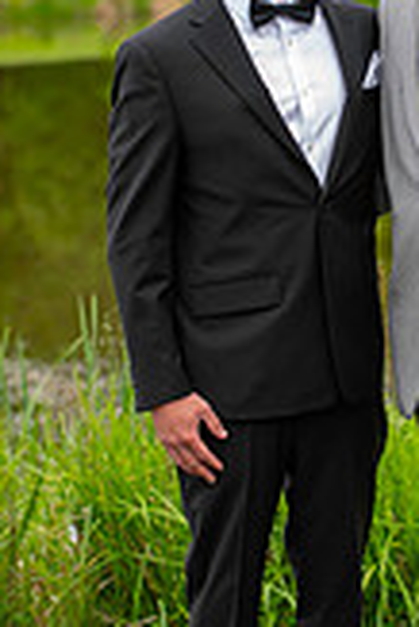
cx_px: 365
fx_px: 3606
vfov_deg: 9.9
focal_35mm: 207
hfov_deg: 6.6
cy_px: 146
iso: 64
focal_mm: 75
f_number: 2.8
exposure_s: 1/250
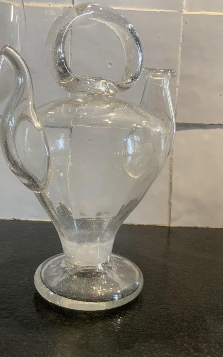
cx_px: 100
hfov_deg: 32.7
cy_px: 156
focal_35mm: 39
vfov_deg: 50.3
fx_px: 379
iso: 40
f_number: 1.8
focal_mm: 3
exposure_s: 1/50
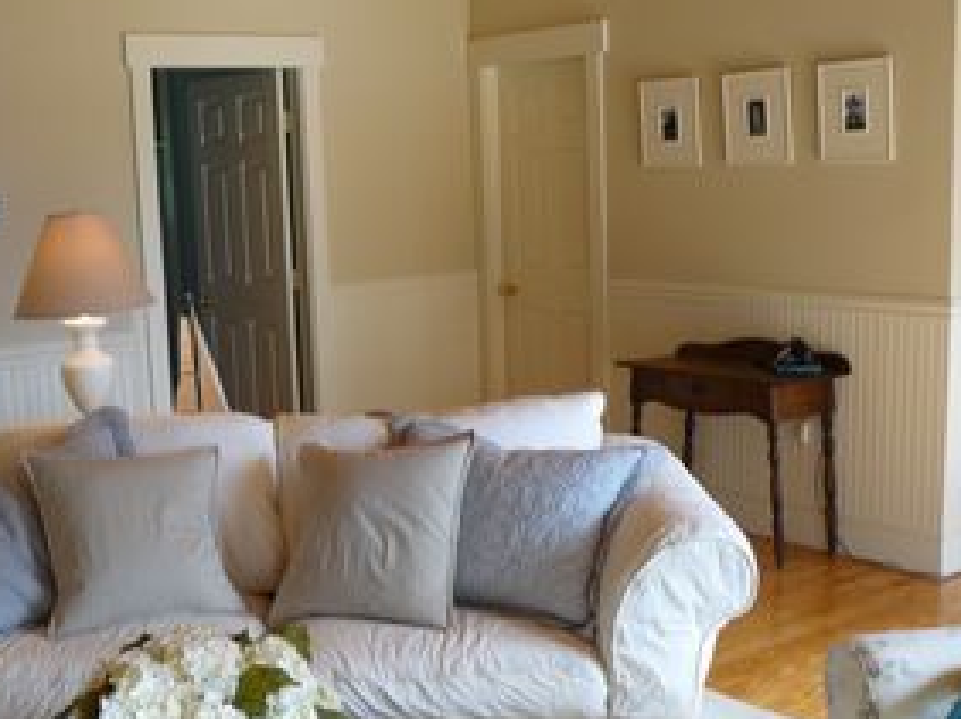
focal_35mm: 47
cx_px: 365
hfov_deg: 40.2
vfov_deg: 30.7
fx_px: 1304
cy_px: 440
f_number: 2.8
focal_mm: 6
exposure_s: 1/50
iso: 100
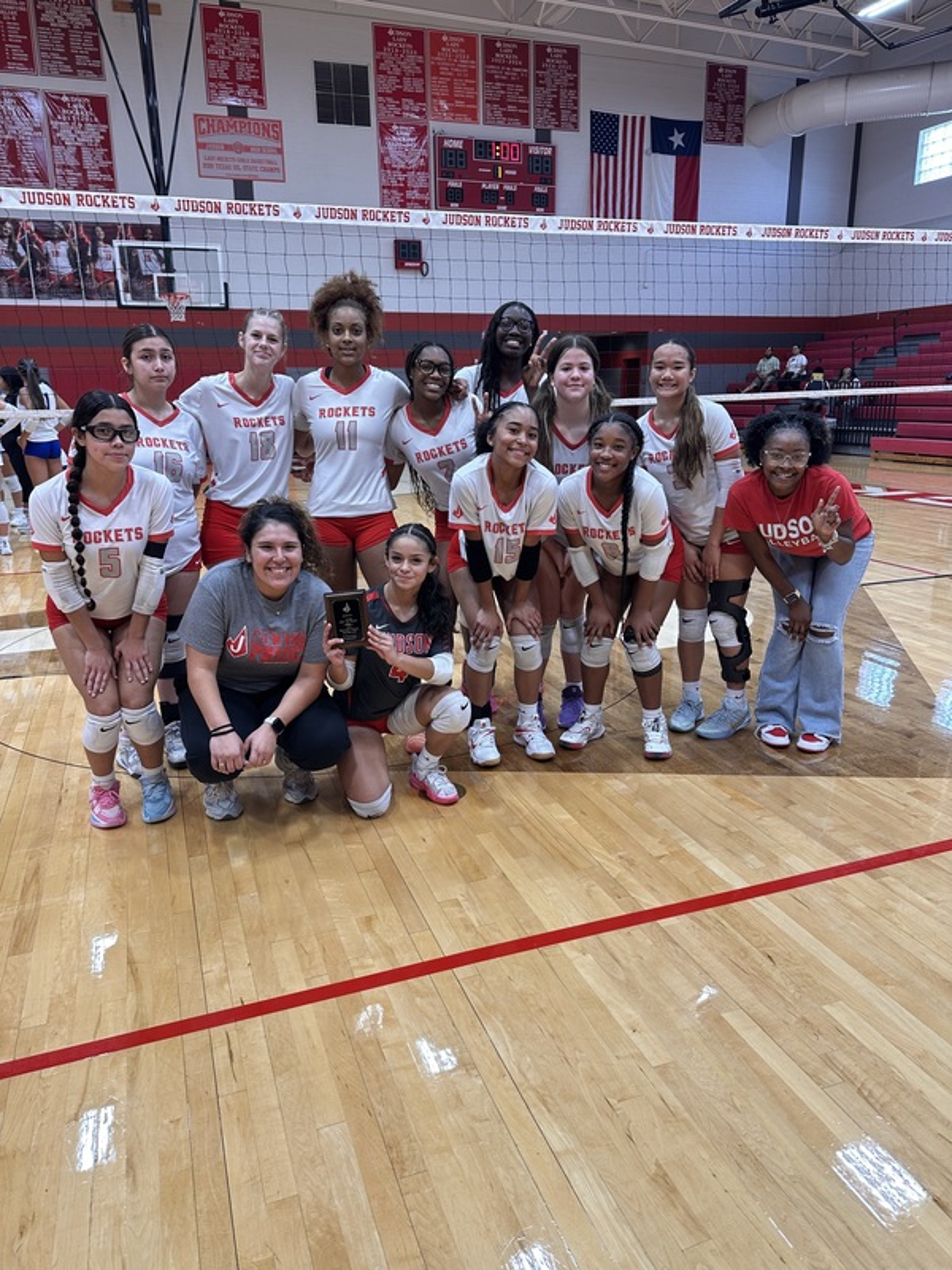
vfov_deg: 71.6
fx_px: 880
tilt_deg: -14.7
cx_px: 476
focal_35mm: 24
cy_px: 635
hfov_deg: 56.8
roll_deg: +0.3
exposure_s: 1/120
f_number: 1.78
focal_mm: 6.86
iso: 100
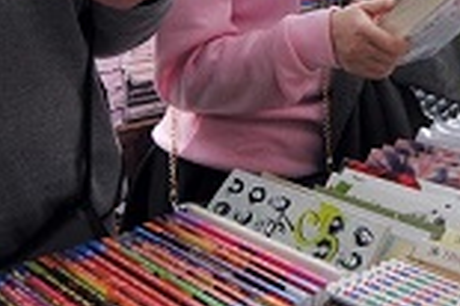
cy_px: -73
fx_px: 740
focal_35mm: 58
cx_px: 475
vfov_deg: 21.5
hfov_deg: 31.5
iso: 400
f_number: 5
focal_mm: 12
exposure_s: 1/320
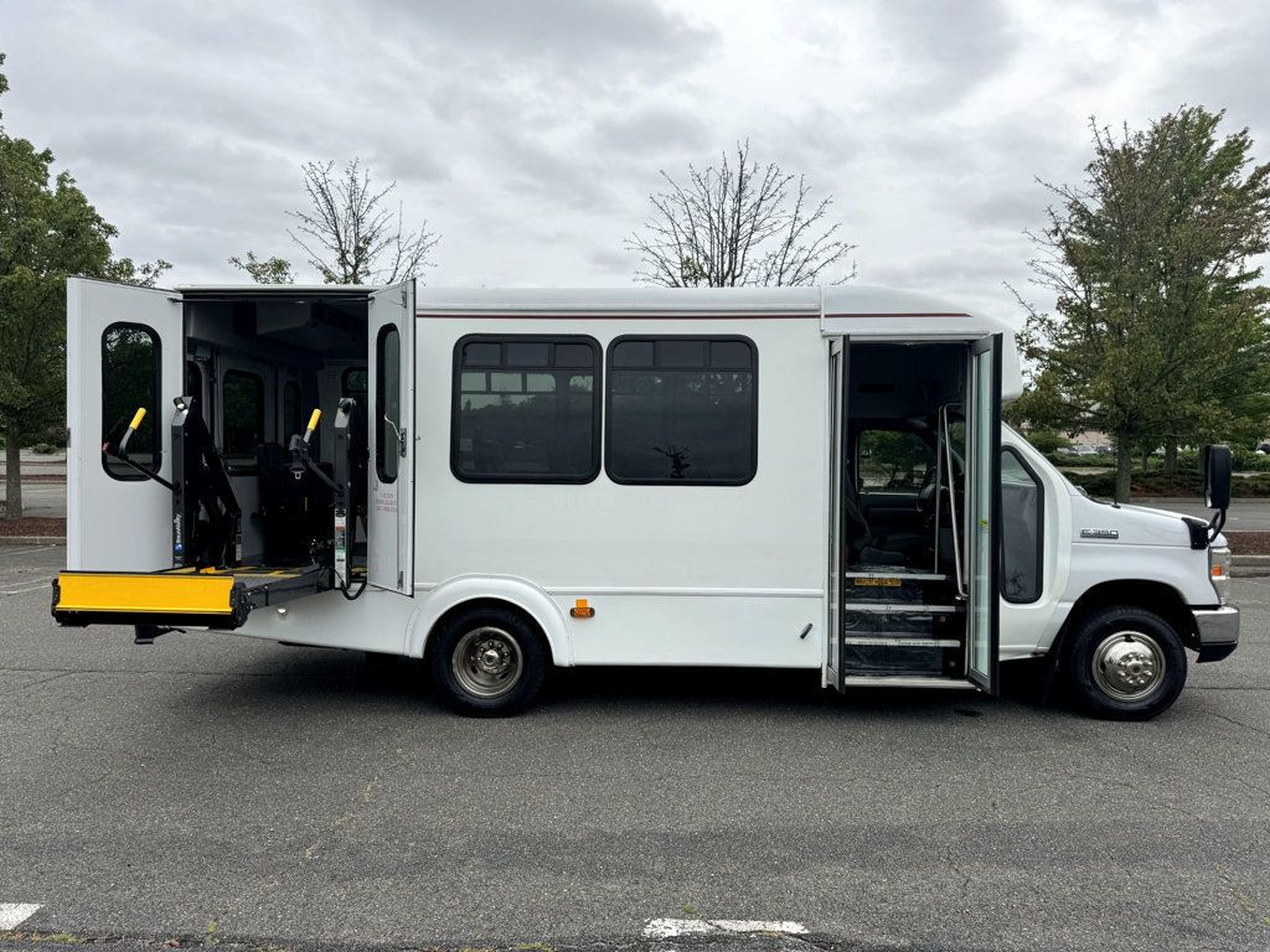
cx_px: 635
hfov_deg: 71.6
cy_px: 476
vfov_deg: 56.8
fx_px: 881
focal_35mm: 24
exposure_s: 1/4608
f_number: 1.78
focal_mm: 6.76
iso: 80
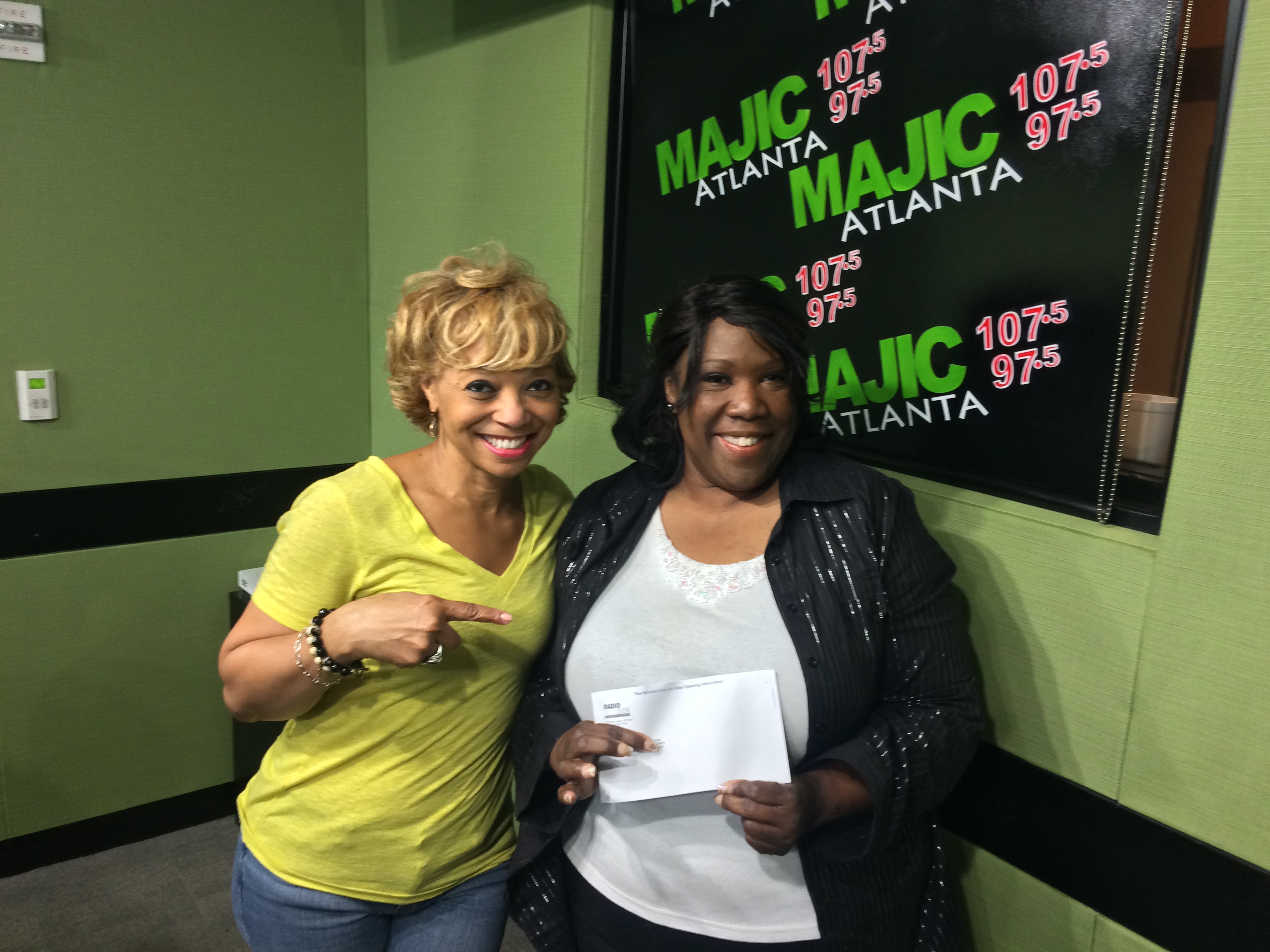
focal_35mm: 29
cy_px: 476
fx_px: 1064
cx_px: 635
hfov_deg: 61.7
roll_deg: -0.1
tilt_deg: -13.1
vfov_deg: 48.2
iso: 125
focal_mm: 4.15
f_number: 2.2
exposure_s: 1/30
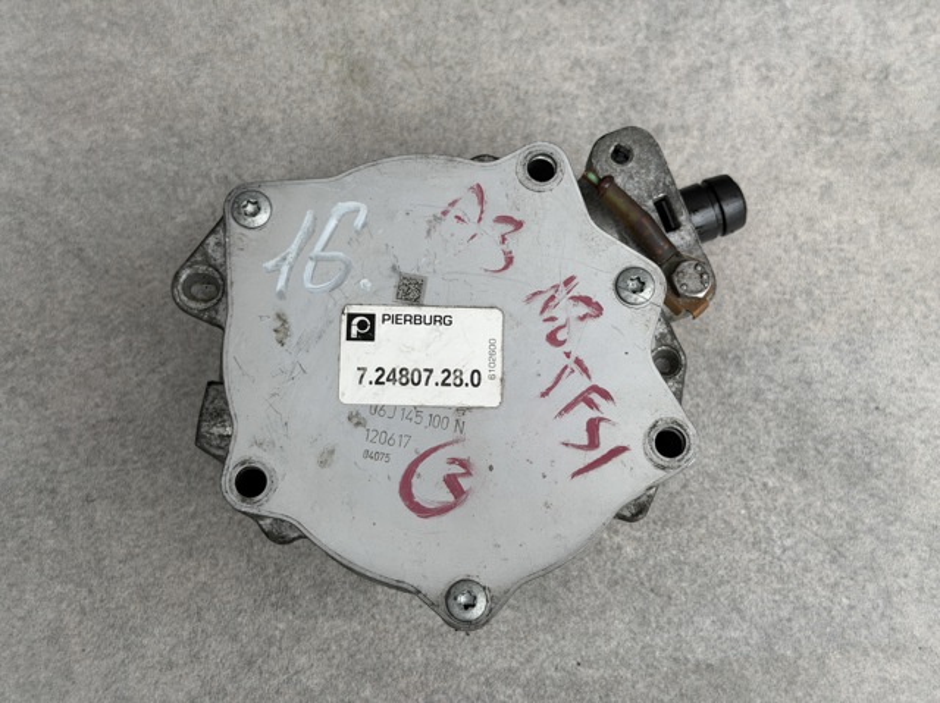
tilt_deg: -71.8
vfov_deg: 30.2
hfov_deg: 39.7
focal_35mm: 48
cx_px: 470
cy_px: 352
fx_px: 1302
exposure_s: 1/427
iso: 64
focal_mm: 6.76
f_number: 1.78
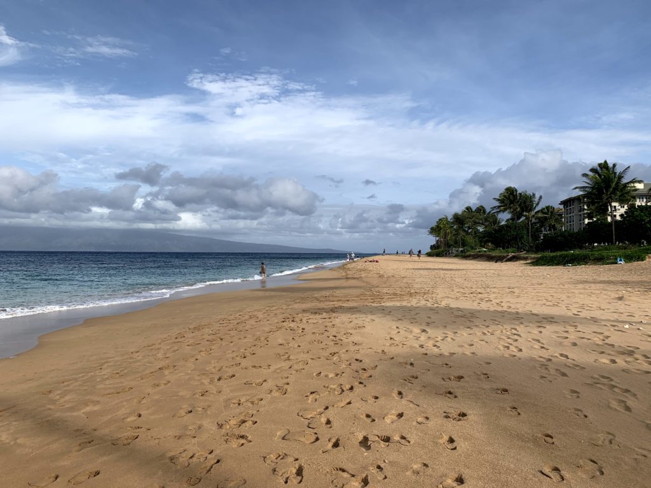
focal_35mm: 26
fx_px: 489
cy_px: 244
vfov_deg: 53.1
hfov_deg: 67.3
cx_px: 326
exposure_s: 1/2833
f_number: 1.8
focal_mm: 4.25
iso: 25
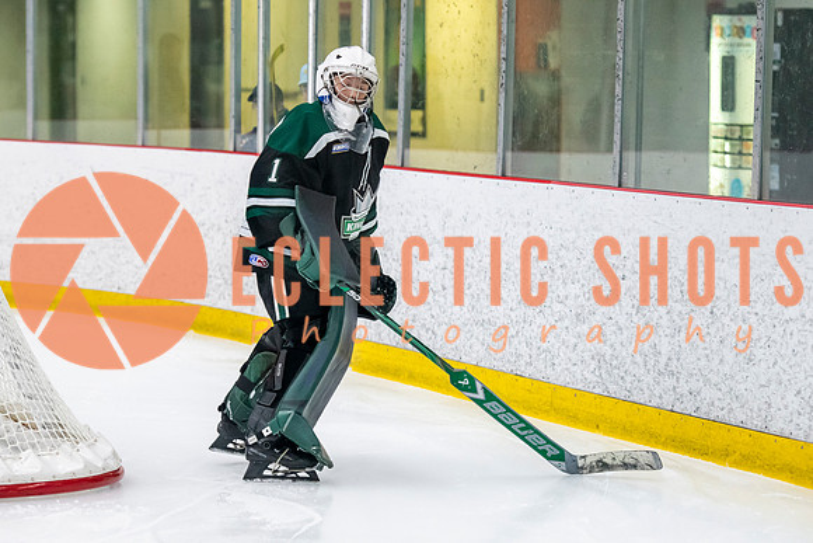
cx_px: 404
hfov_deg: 13.2
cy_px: 271
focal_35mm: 156
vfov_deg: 8.8
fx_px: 3524
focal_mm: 110
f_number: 3.2
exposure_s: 1/640
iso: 3200
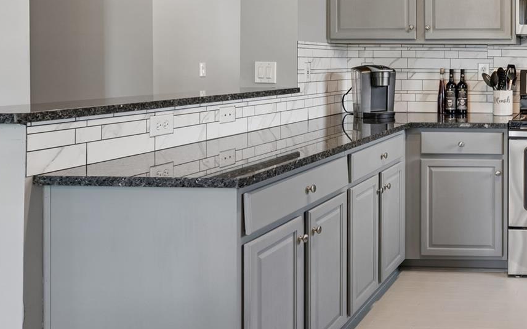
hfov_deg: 40.8
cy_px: 72
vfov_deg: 31.8
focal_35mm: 39
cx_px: 573
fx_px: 564
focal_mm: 16.1
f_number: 13
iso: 400
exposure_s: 1/3.33
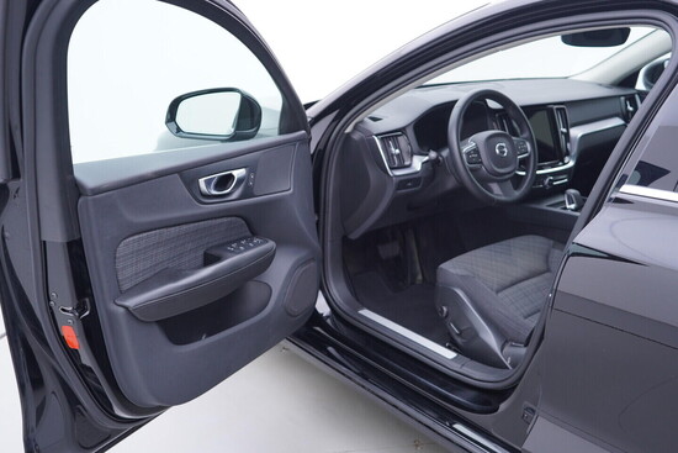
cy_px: 226
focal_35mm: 36
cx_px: 339
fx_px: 678
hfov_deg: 53.1
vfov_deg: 36.9
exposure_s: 1/40
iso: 160
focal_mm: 24
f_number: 2.8
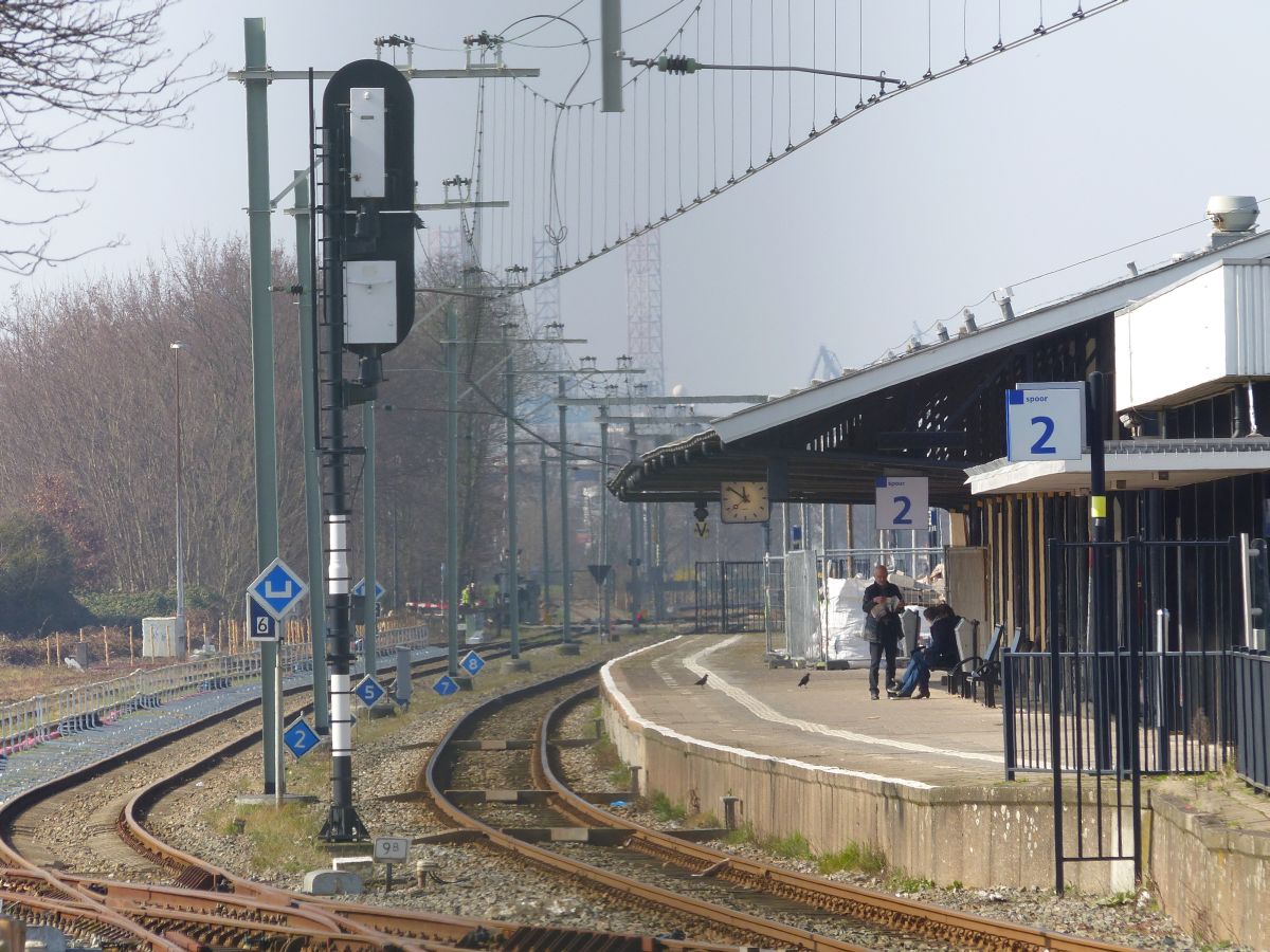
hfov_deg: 5.3
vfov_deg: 4.0
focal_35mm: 372
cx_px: 635
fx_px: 13648
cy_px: 476
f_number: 4
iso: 100
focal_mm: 67
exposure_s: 1/640
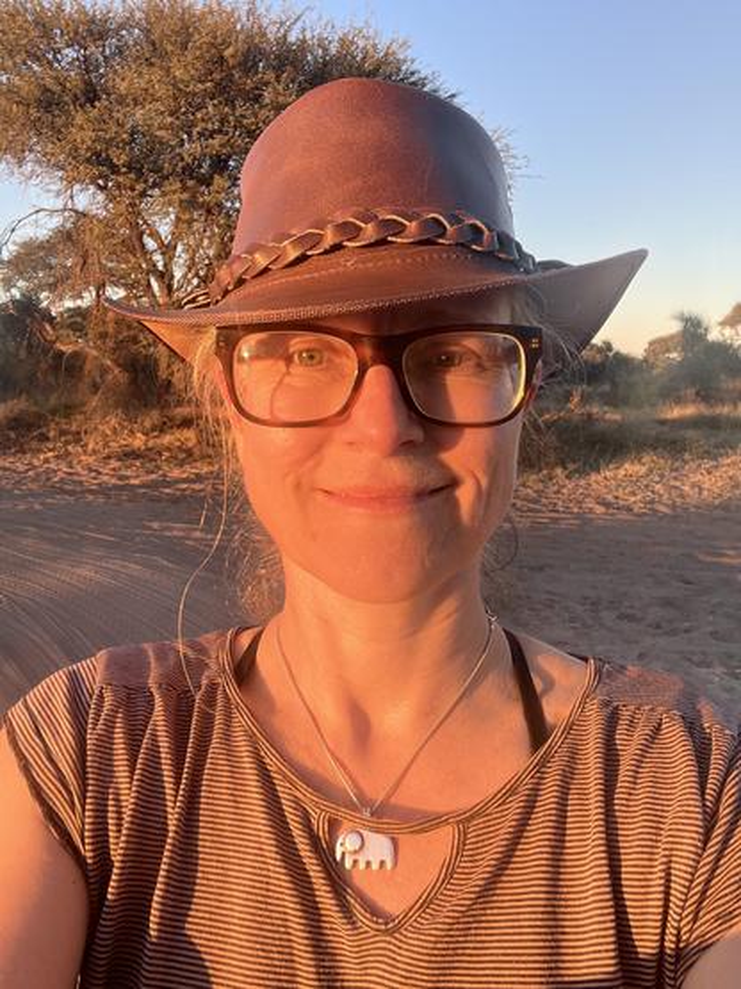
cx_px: 370
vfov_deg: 60.0
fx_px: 857
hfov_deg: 46.8
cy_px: 494
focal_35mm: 30
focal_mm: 2.71
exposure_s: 1/121
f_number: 2.2
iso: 25
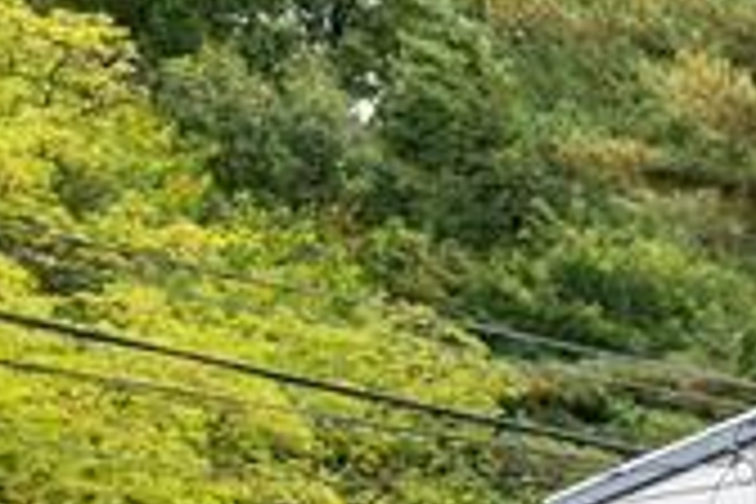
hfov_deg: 11.2
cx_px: 1930
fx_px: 3066
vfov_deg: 8.9
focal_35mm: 146
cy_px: 976
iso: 100
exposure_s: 1/400
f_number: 5.6
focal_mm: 24
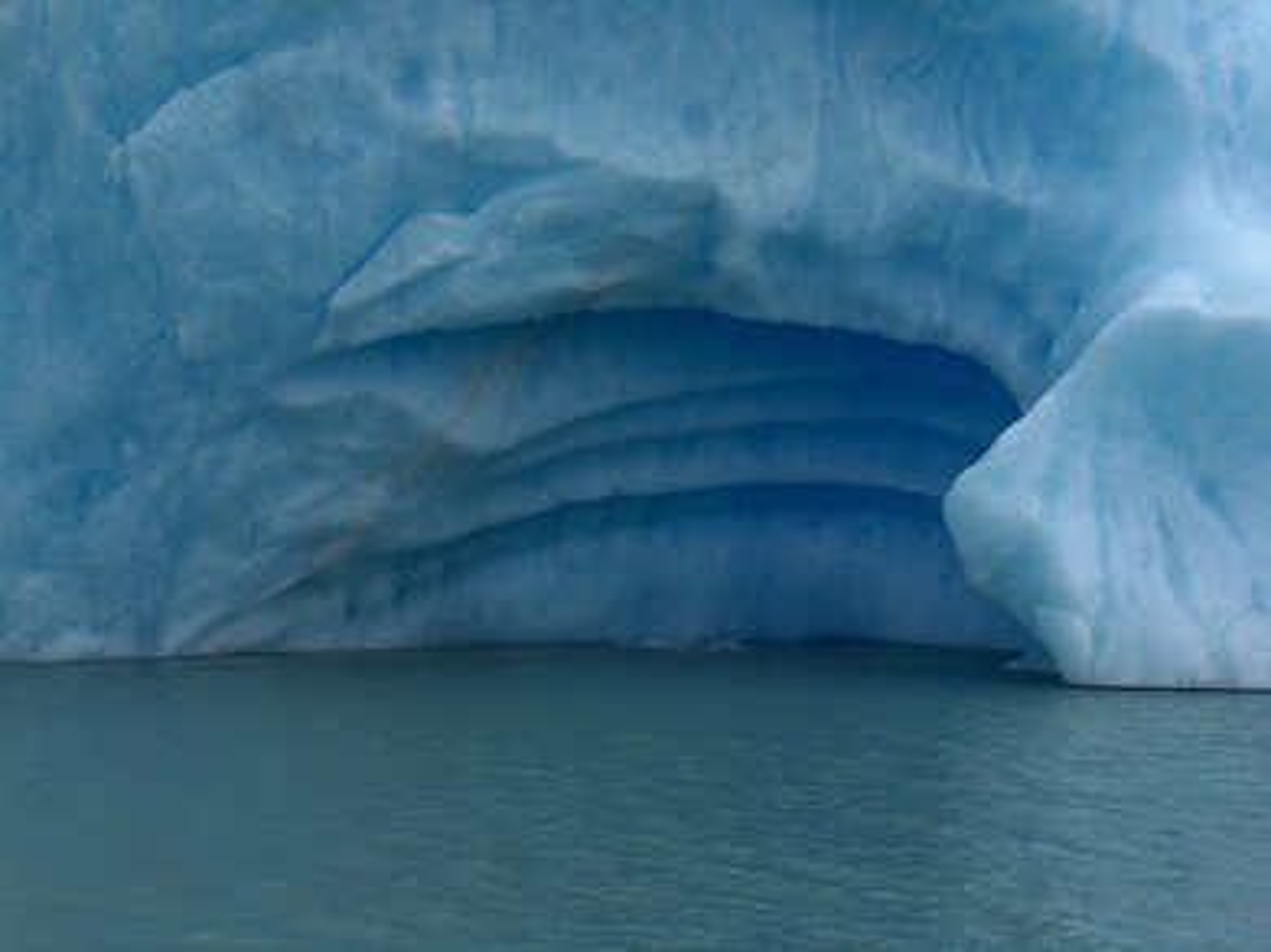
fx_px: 2642
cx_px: 636
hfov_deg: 27.0
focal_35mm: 72
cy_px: 476
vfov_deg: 20.4
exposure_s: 1/266
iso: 100
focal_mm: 14.73
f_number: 6.9
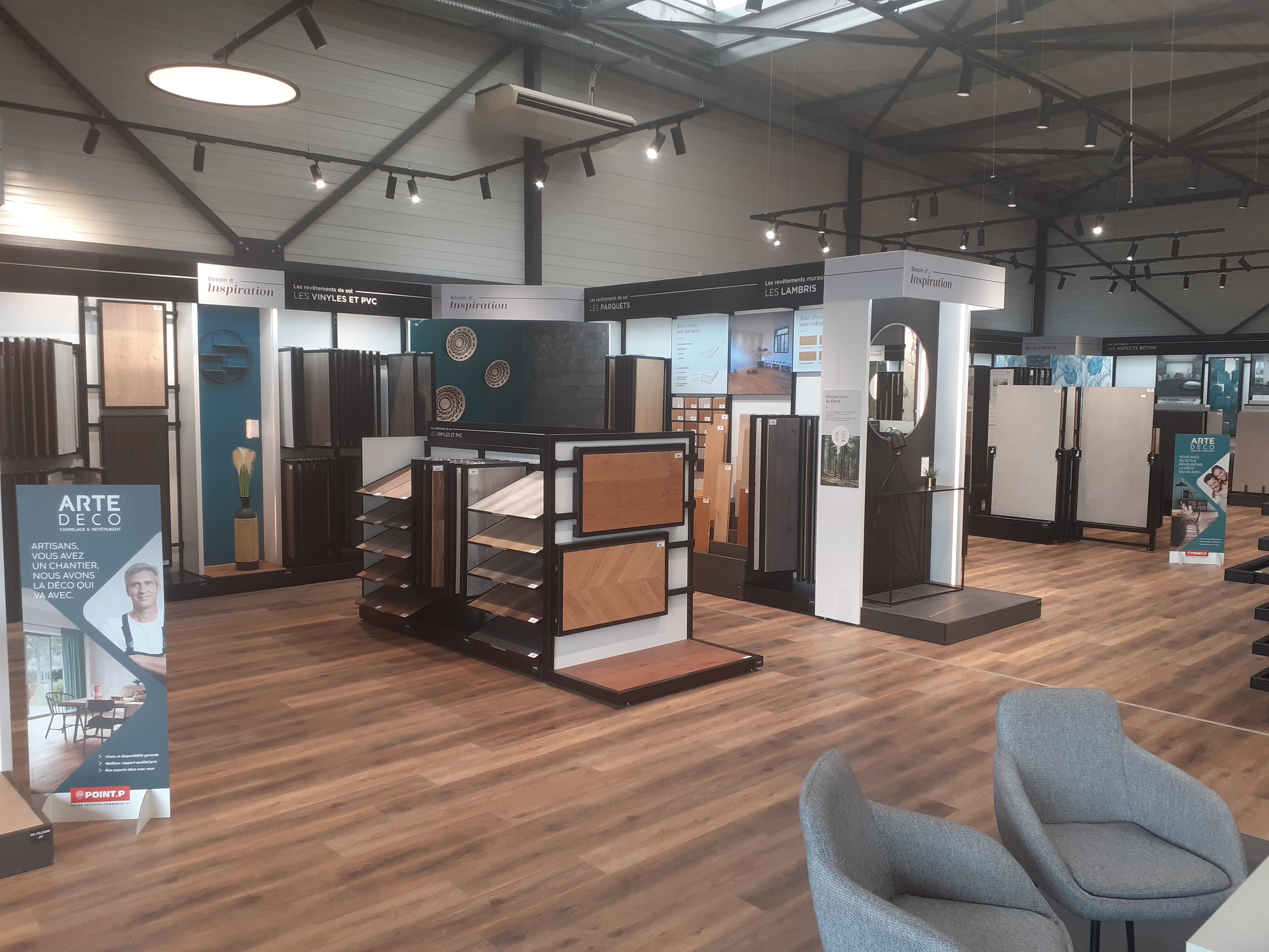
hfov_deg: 65.3
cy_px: 476
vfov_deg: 51.4
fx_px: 990
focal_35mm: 27
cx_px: 634
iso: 64
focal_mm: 3.6
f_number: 1.9
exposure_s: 1/100
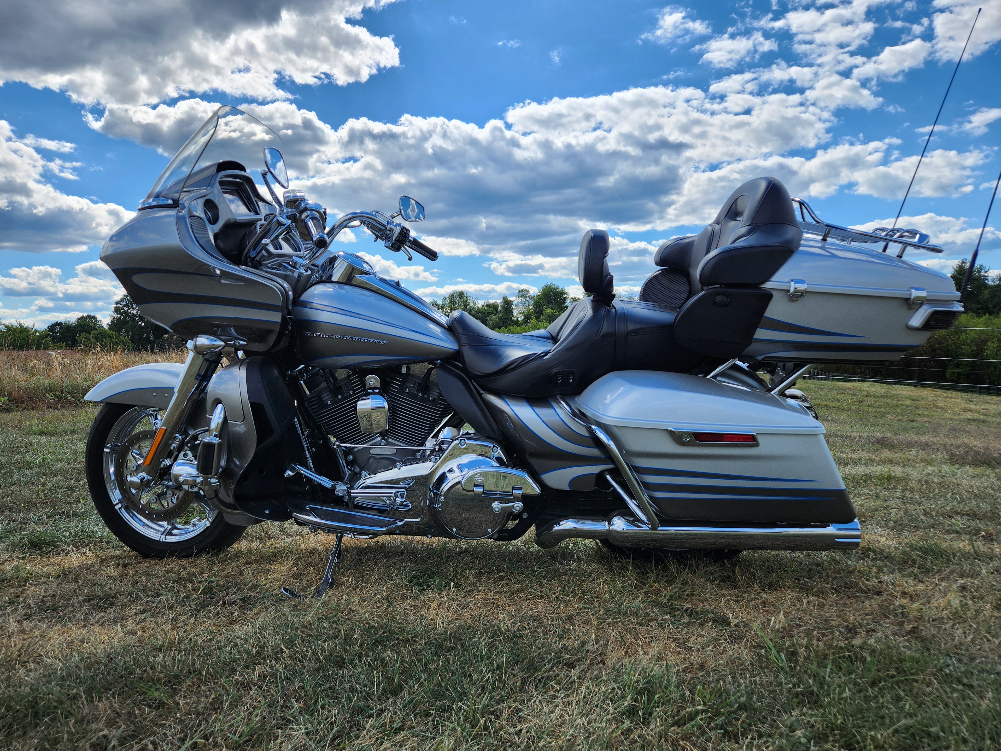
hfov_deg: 71.6
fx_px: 694
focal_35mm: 24
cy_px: 361
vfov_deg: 56.8
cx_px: 479
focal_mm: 5.4
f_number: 1.8
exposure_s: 1/1476
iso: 20
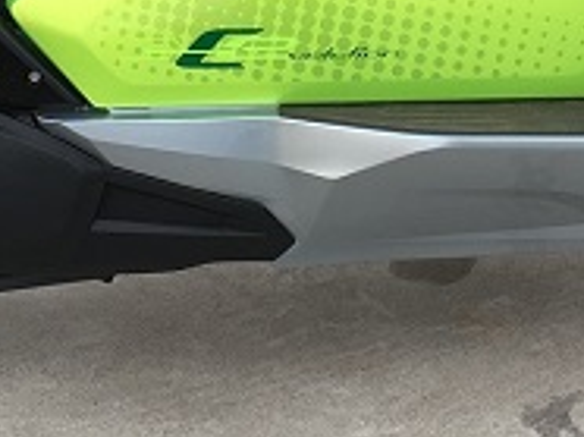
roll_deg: +3.3
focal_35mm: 110
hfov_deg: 17.9
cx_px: 292
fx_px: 1853
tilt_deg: -17.4
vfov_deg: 12.8
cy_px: -187
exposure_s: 1/190
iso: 25
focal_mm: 4.15
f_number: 2.2
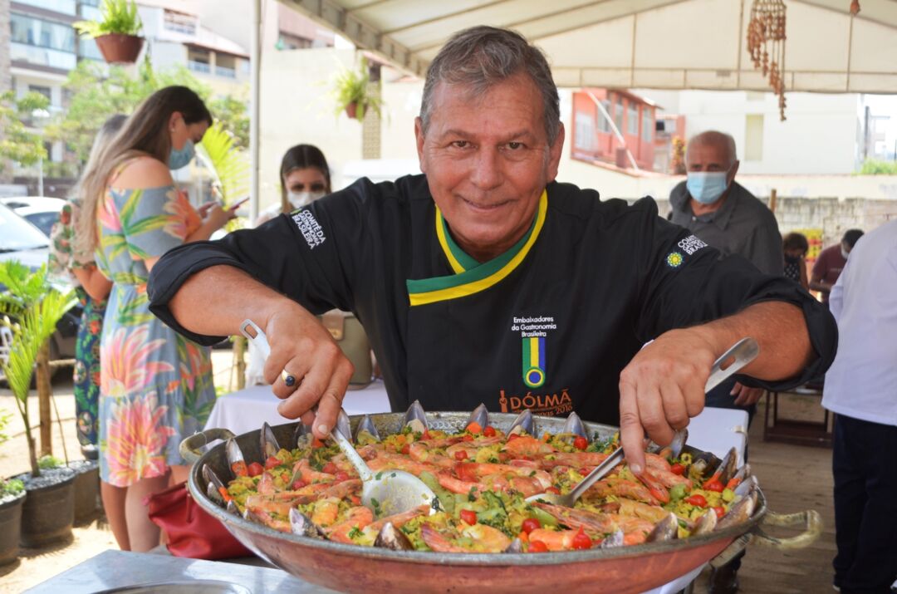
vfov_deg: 34.1
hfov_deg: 49.6
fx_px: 970
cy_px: 297
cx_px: 448
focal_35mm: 39
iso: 180
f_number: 6.3
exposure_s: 1/200
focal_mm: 26
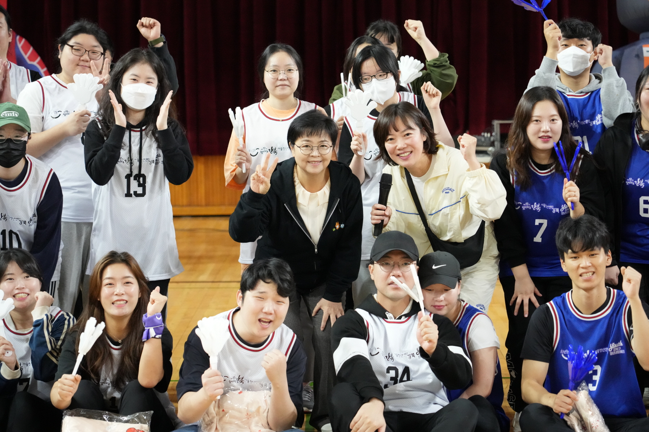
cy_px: 216
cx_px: 324
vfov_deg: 13.0
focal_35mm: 105
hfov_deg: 19.5
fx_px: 1893
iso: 10000
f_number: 4.5
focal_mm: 105
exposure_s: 1/500
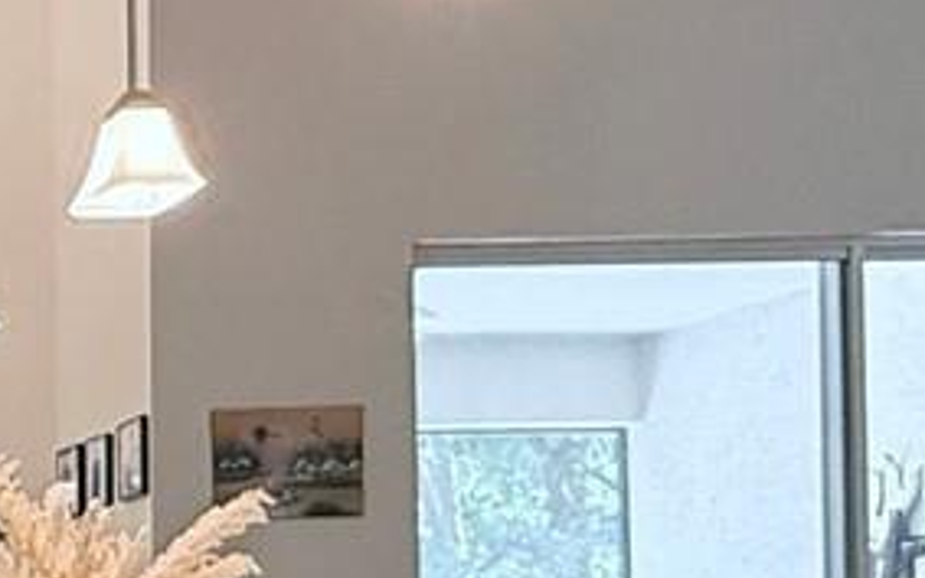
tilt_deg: +1.1
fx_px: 2118
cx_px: -592
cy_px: 673
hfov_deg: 20.0
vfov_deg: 15.1
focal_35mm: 84
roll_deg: +0.2
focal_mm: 2.22
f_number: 2.2
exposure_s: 1/120
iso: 400
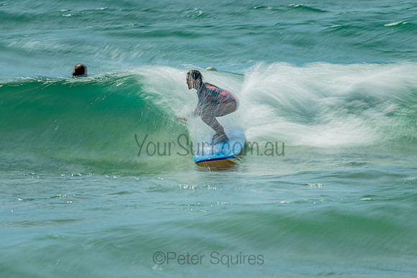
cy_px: 108
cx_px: 181
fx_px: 7102
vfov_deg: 2.2
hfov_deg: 3.4
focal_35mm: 613
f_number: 8
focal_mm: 500
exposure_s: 1/6
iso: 64
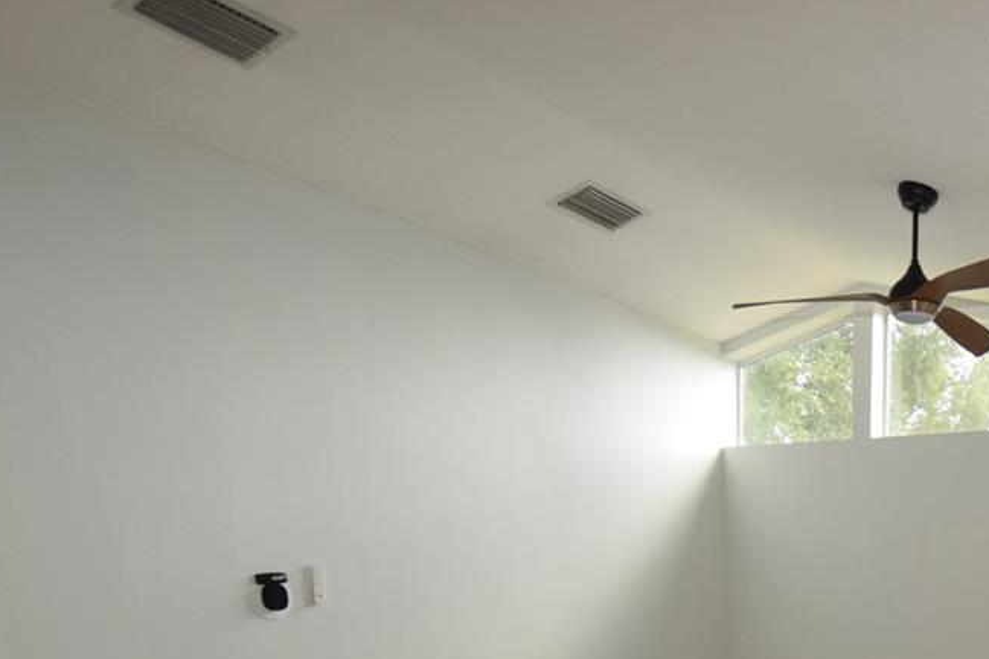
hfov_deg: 45.0
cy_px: 786
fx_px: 1016
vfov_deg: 30.6
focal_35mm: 37
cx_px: 960
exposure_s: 1/125
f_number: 5.6
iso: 500
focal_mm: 10
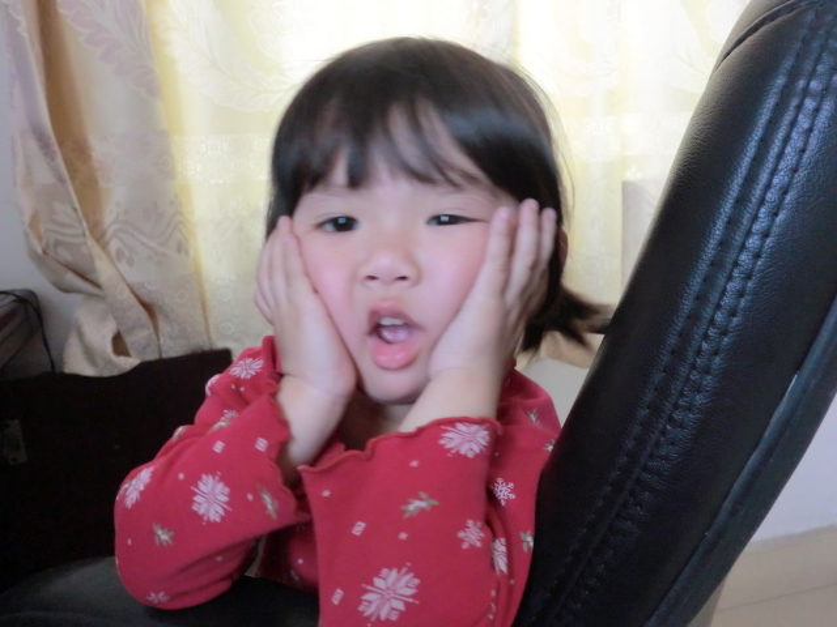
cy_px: 314
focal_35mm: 31
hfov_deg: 58.4
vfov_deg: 45.4
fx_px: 750
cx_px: 418
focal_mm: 5.64
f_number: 2.9
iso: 320
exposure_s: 1/60
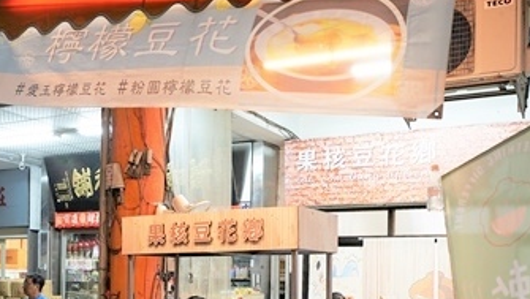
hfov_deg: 41.3
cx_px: 242
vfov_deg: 23.0
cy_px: 305
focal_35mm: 50
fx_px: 703
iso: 100
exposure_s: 1/40
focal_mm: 20
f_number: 1.8
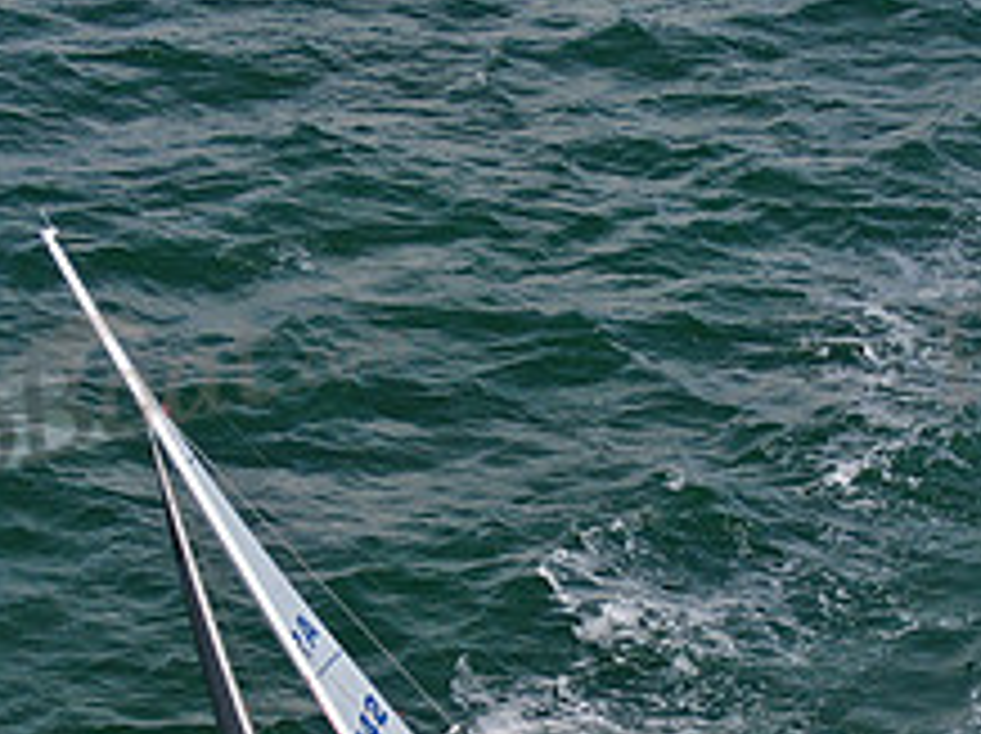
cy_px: 610
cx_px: 675
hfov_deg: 15.4
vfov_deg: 11.5
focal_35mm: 128
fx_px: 3623
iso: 100
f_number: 3.8
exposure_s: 1/1000
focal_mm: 8.6
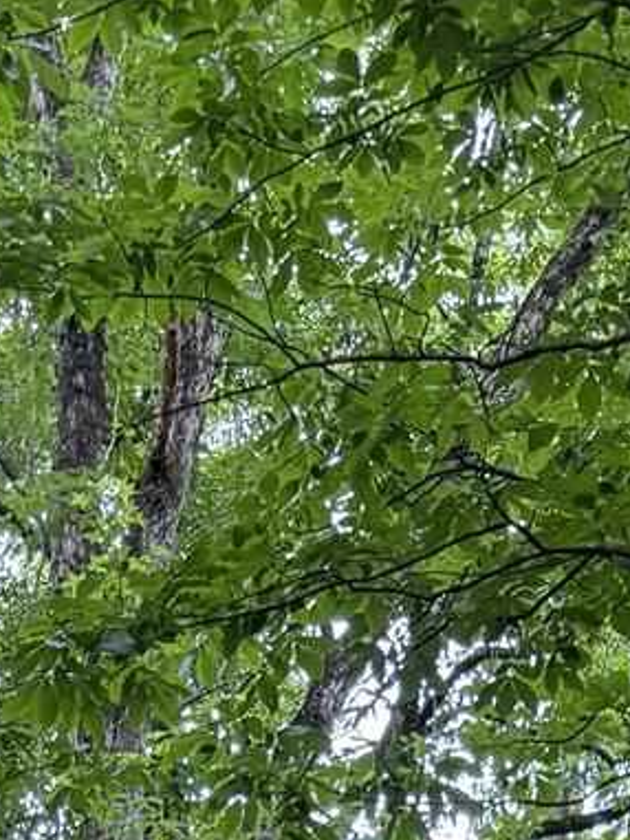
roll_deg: +0.2
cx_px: 566
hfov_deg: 10.2
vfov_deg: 10.8
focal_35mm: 145
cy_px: 2238
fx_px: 3517
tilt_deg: -3.3
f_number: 1.78
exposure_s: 1/157
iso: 200
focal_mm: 6.76
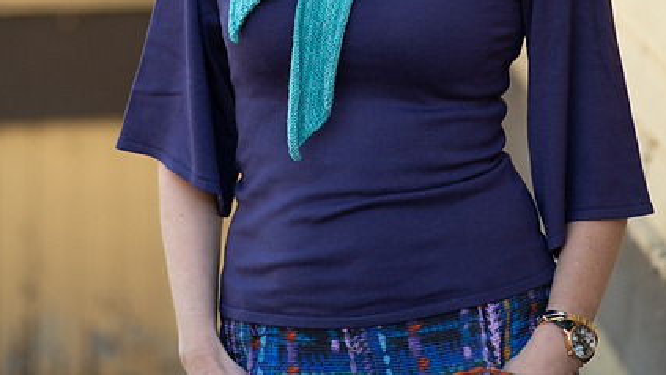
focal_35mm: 269
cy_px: -28
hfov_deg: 8.0
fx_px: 4751
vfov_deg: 4.5
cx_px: 332
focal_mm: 170
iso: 250
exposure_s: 1/200
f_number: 5
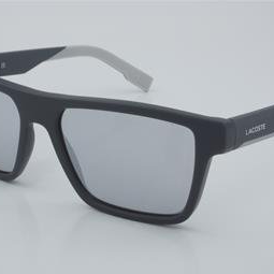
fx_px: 716
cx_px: 132
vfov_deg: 21.7
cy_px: 142
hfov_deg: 21.7
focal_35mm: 80
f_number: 32
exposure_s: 1/4
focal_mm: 40
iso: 100
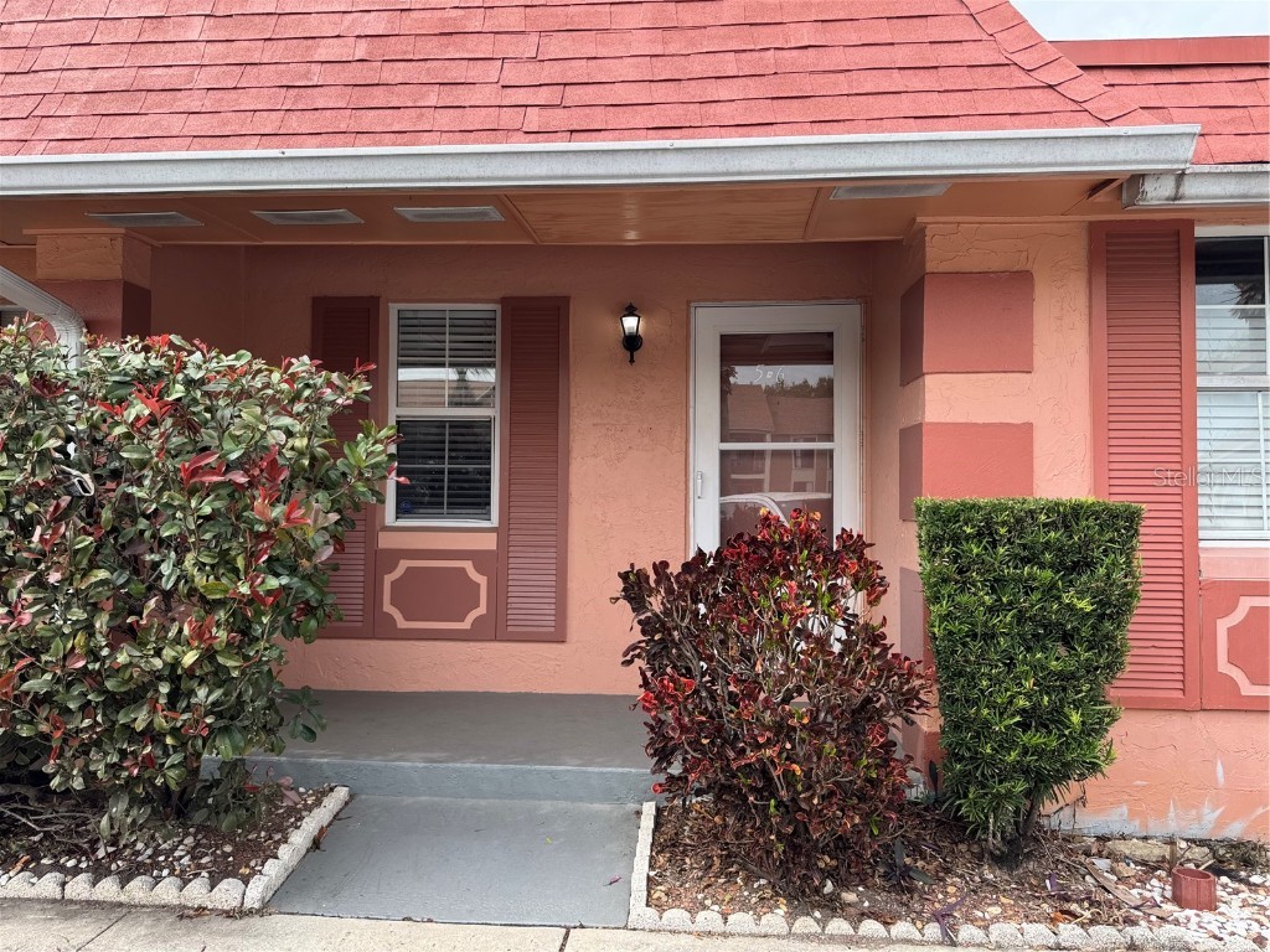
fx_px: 881
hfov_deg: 71.6
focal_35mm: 24
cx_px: 635
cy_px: 476
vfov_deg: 56.8
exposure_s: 1/651
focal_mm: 6.76
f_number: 1.78
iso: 80
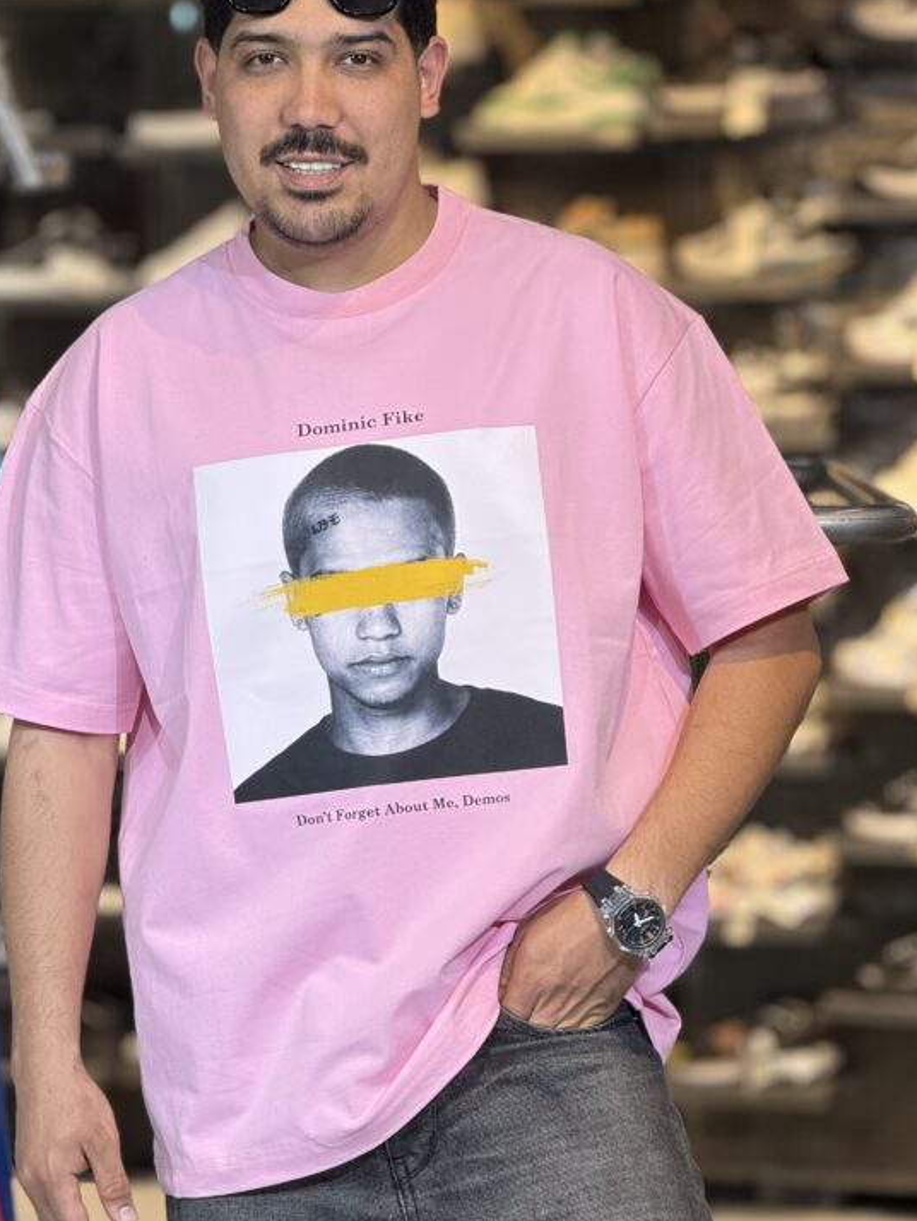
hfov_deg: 8.6
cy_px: 568
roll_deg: -0.4
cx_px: 373
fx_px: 6072
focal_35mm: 172
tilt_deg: -1.1
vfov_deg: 11.5
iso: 125
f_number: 2.8
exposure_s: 1/100
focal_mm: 15.66
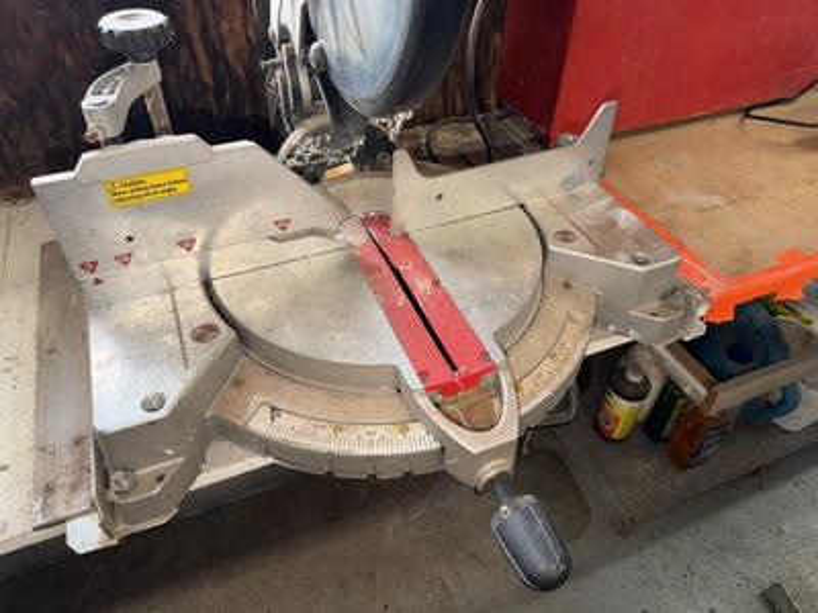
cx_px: 409
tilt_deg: -43.9
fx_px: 567
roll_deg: -0.7
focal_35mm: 24
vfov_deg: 56.8
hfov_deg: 71.6
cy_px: 306
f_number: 1.78
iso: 80
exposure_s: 1/34
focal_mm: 6.76
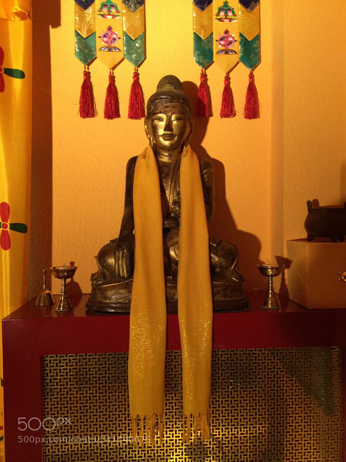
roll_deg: +0.7
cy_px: 231
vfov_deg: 58.4
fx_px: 413
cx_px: 173
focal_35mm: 31
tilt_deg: +0.0
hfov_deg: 45.4
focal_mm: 3.3
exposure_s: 1/33
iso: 160
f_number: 2.4
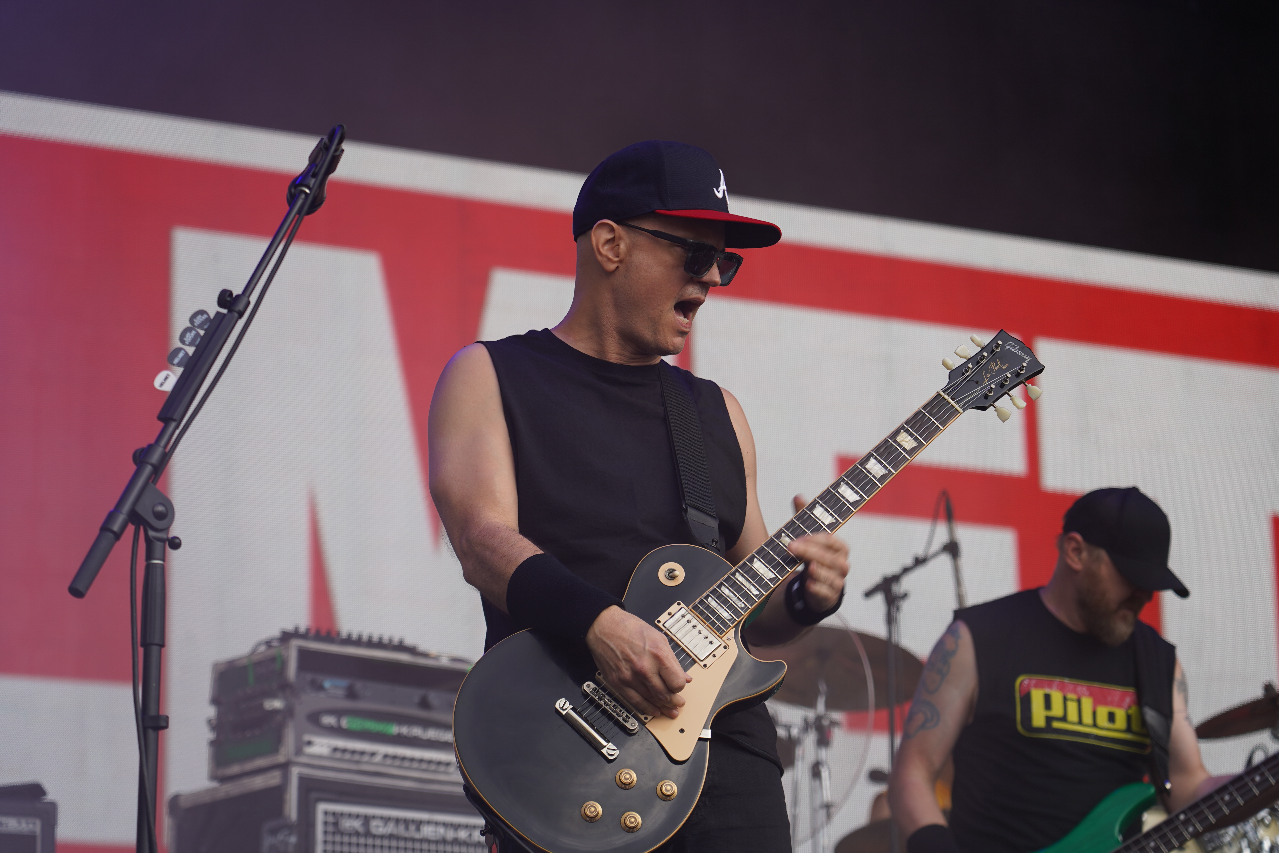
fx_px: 3730
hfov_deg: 19.5
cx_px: 640
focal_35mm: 105
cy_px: 426
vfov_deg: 13.0
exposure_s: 1/200
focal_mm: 105
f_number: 4.5
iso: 100
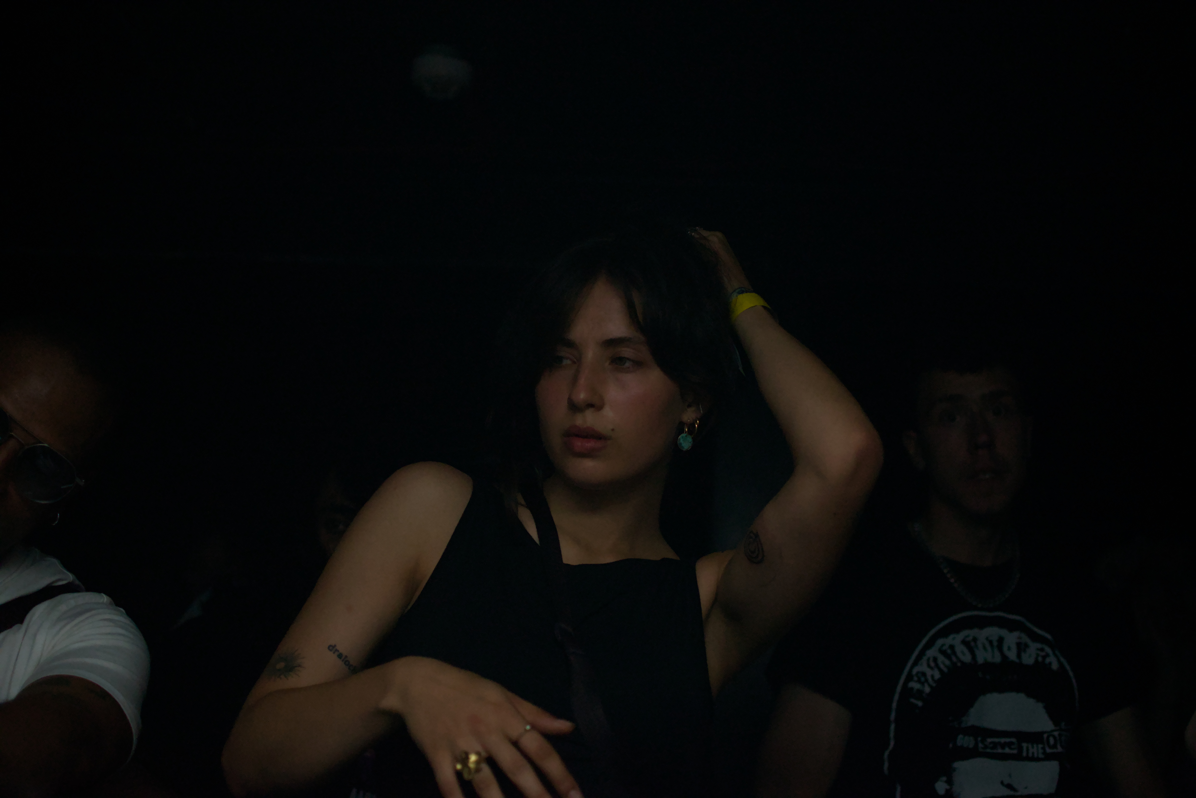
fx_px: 1745
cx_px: 598
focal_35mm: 52
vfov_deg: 25.8
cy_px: 399
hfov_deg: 37.8
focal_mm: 35
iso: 1600
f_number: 1.8
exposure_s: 1/80
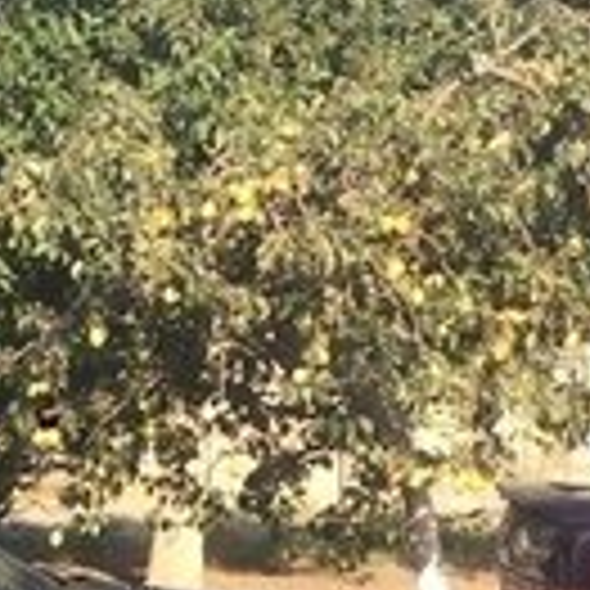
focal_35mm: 129
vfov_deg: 13.0
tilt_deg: -9.1
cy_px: 781
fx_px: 2488
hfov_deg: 12.2
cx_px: -522
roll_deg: -1.1
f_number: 2.2
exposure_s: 1/641
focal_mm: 4.15
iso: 32
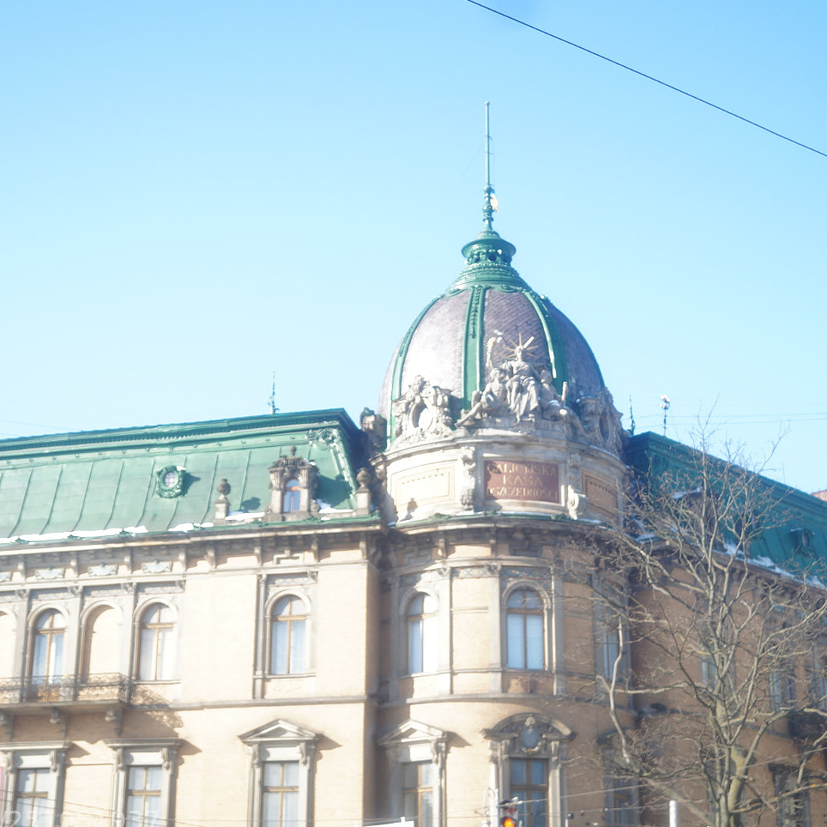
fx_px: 1487
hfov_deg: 31.1
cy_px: 431
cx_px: 397
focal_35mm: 55
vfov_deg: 31.1
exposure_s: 1/200
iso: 100
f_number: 11
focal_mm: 26
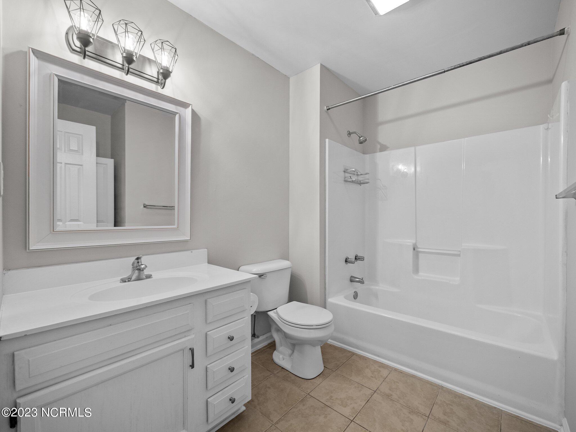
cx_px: 288
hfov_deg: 102.1
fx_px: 233
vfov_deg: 85.7
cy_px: 216
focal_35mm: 14
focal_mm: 7
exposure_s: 1/13
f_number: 4
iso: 400
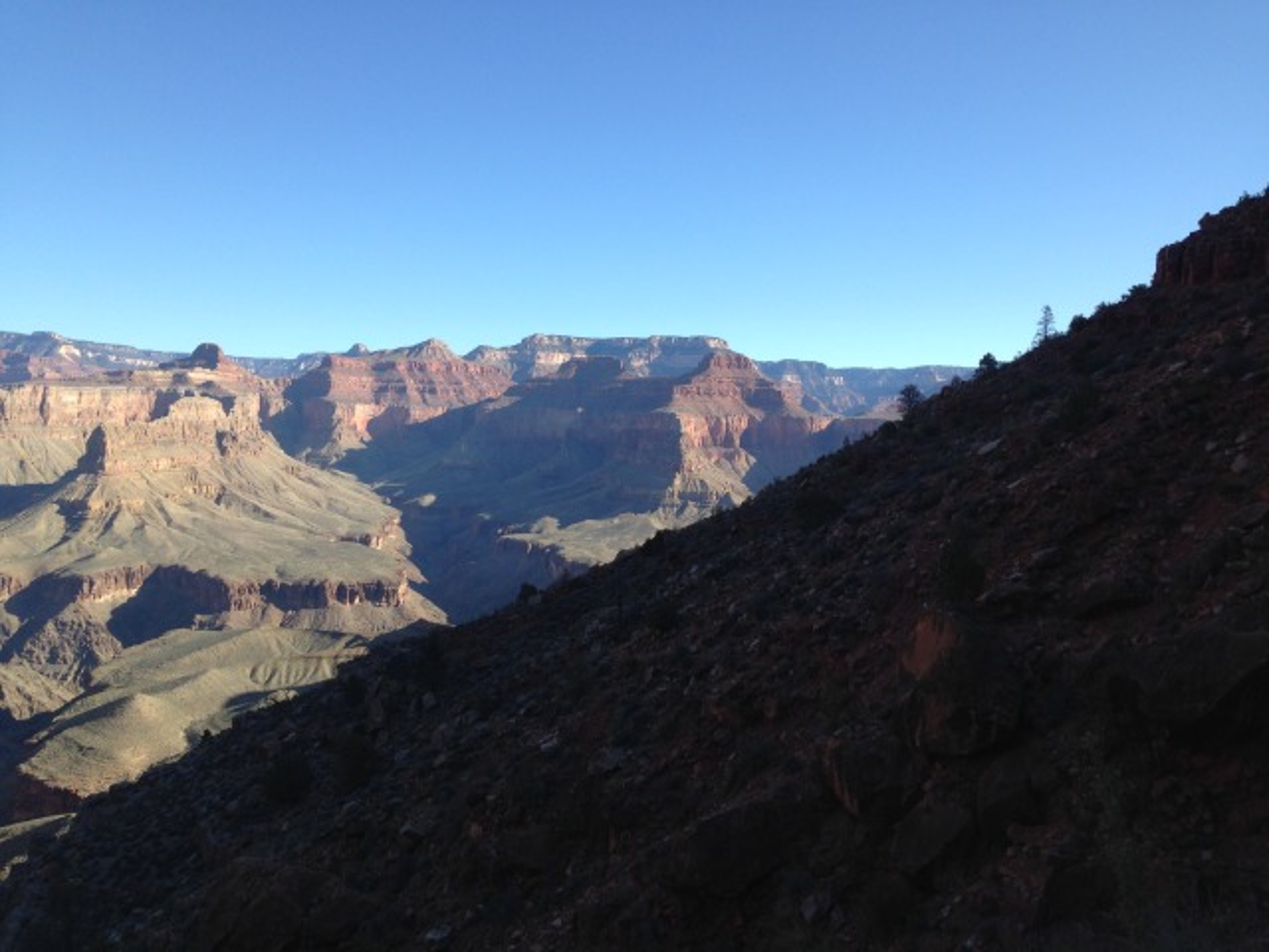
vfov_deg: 42.9
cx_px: 634
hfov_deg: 55.4
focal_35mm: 33
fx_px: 1210
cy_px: 476
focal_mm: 4.12
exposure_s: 1/786
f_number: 2.4
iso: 50
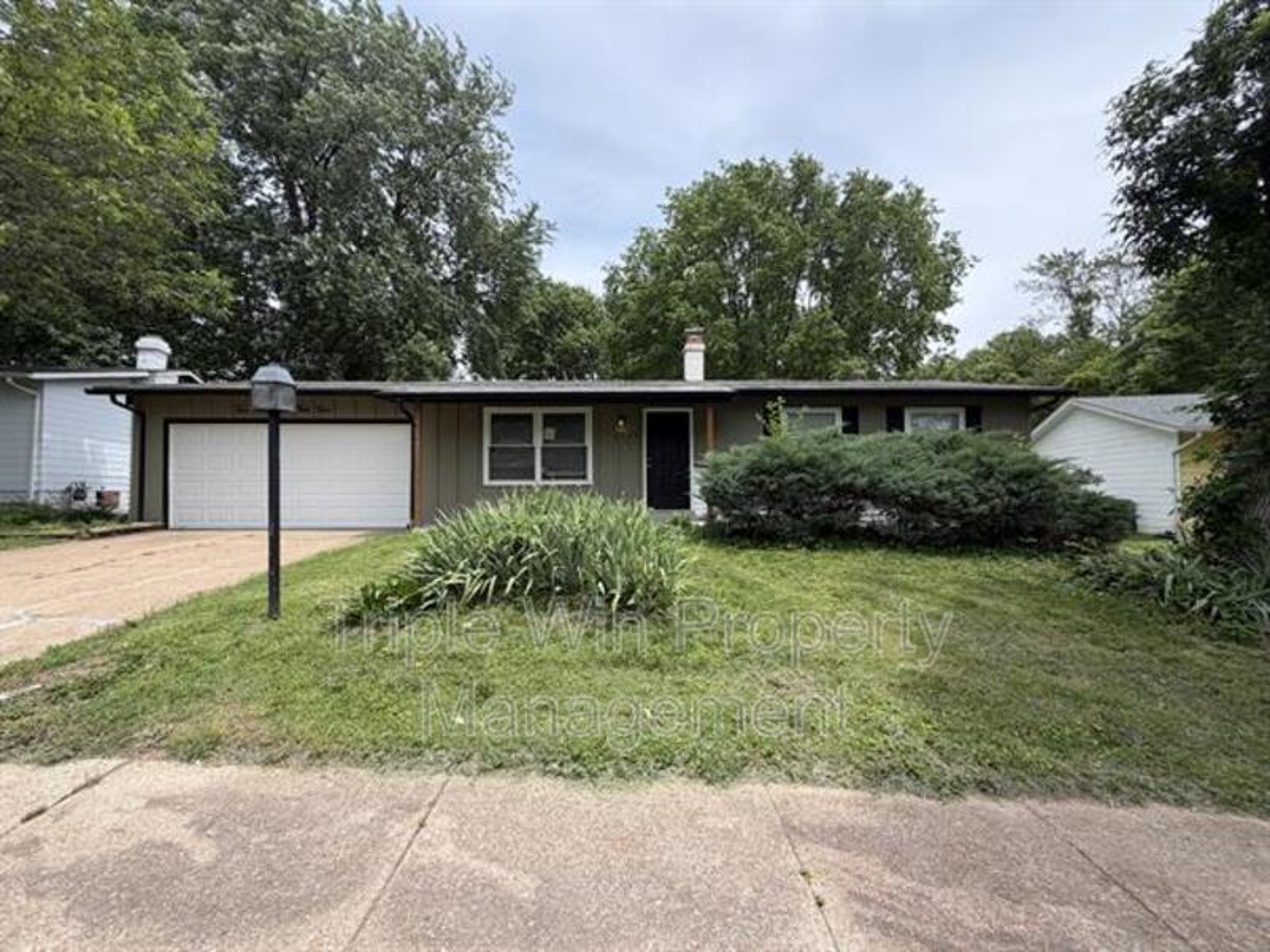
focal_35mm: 14
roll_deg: +0.1
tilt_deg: +1.1
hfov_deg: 102.1
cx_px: 635
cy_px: 476
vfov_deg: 85.7
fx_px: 514
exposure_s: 1/770
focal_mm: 2.22
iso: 32
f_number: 2.2
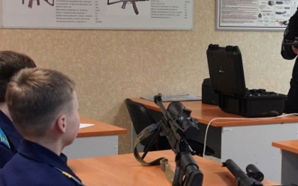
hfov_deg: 21.2
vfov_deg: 13.5
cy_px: 74
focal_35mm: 97
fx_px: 788
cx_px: 240
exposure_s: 1/125
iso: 6400
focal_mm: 28
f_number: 4.5
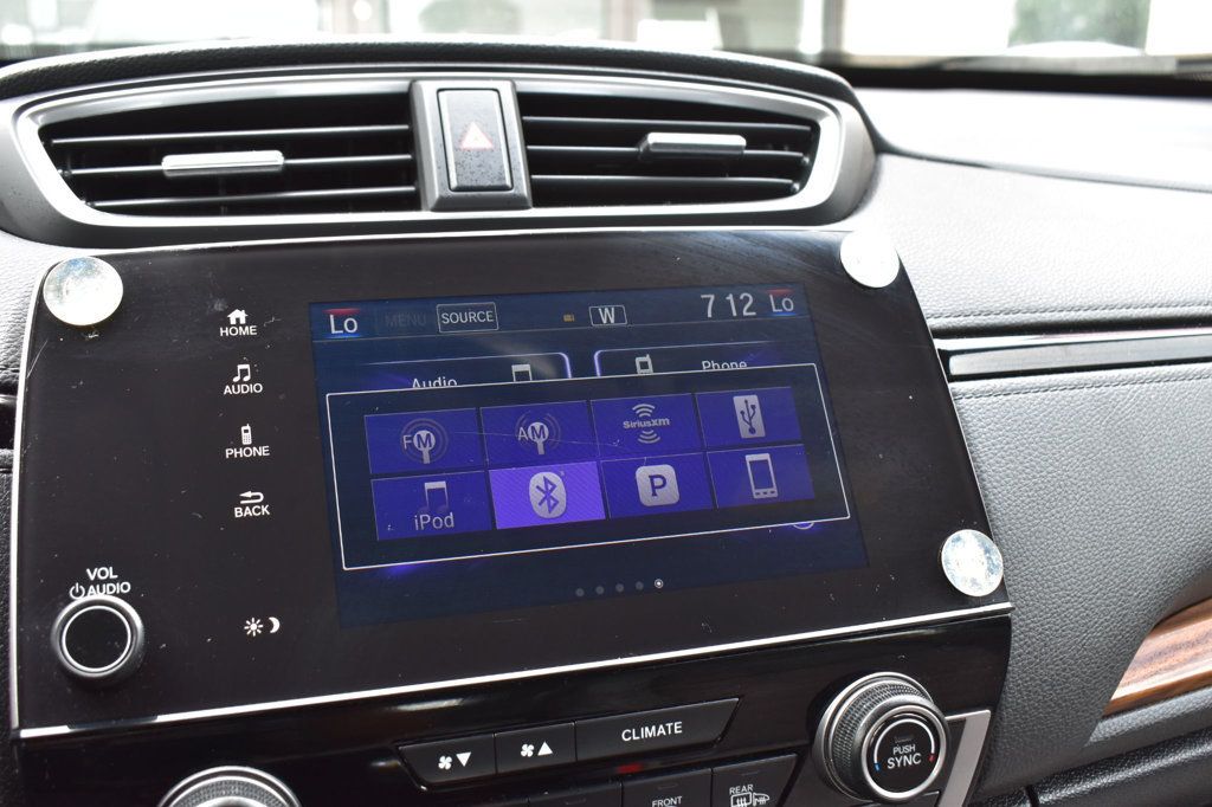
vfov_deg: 35.5
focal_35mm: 38
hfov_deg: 51.3
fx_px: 1262
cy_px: 404
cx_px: 606
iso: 400
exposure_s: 1/40
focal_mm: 25
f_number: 7.1
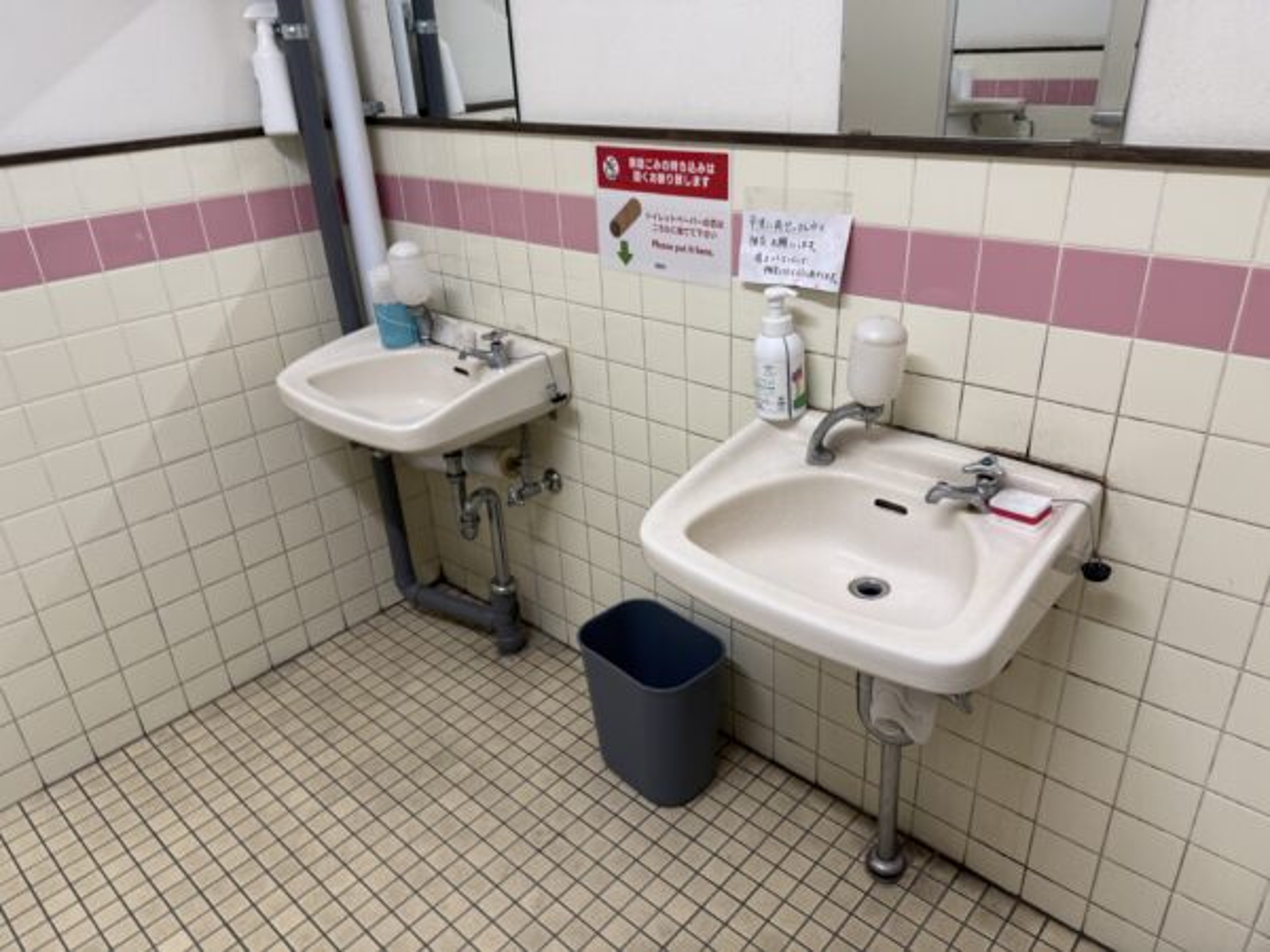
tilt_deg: -25.0
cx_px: 635
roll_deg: +3.9
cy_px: 476
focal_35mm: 24
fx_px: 881
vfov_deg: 56.8
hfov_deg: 71.6
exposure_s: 1/60
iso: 160
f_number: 1.78
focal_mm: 6.76
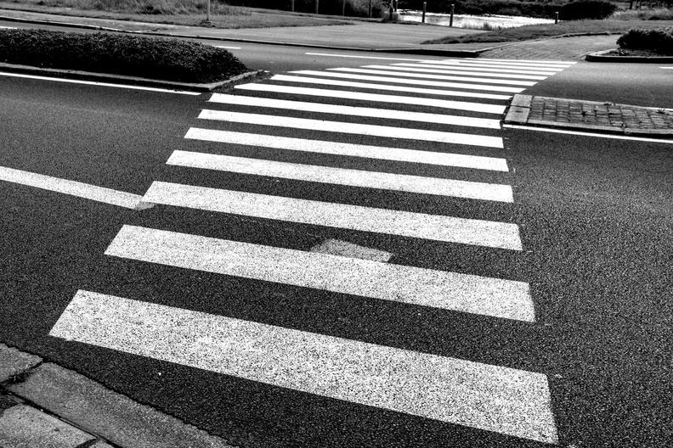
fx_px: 785
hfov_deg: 46.4
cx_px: 336
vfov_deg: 31.9
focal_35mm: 42
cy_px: 224
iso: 100
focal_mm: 28
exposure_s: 1/320
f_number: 10
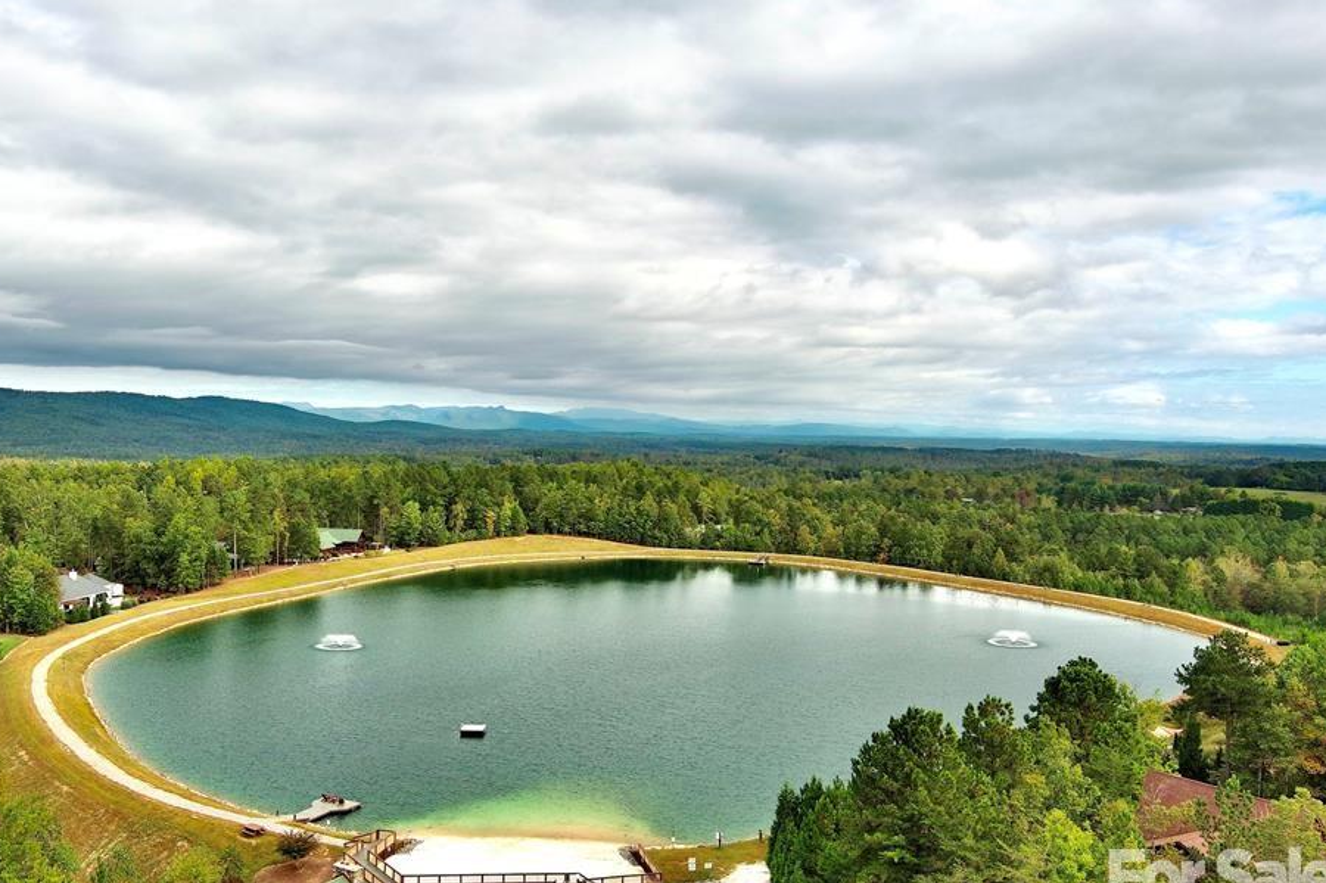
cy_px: 491
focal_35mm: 33
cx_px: 589
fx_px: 1215
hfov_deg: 57.1
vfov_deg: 39.9
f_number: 2.8
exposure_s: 1/1337
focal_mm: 10.57
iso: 100
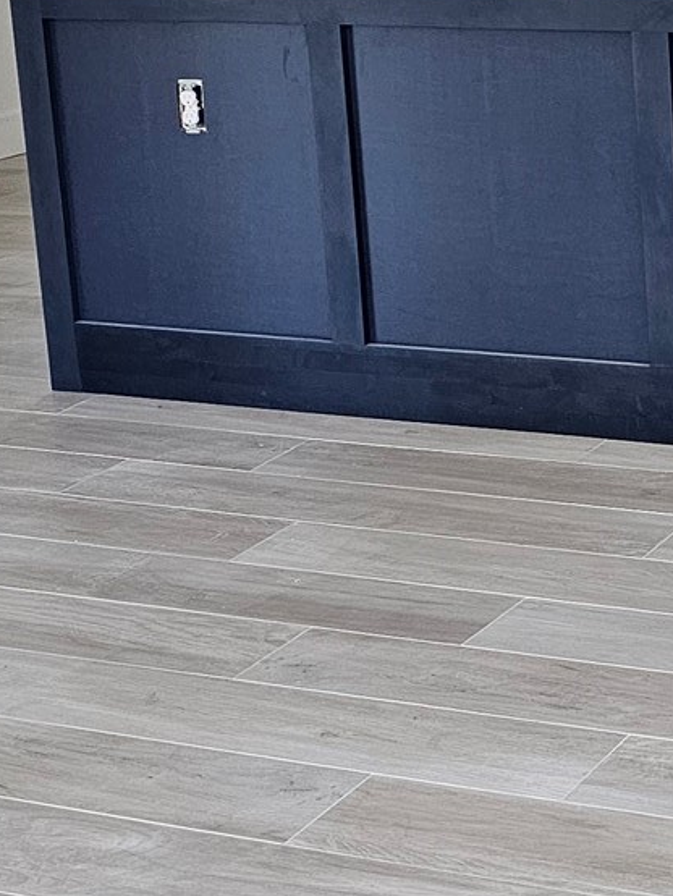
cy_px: 160
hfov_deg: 16.6
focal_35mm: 85
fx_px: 2202
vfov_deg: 22.6
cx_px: 833
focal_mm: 6.3
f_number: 1.7
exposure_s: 1/120
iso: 400
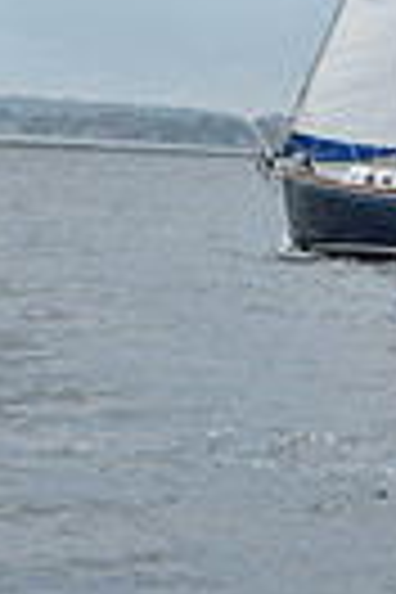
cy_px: -423
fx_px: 5082
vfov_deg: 6.6
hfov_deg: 4.5
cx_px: 178
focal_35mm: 308
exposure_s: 1/800
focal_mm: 70
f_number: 11
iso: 250
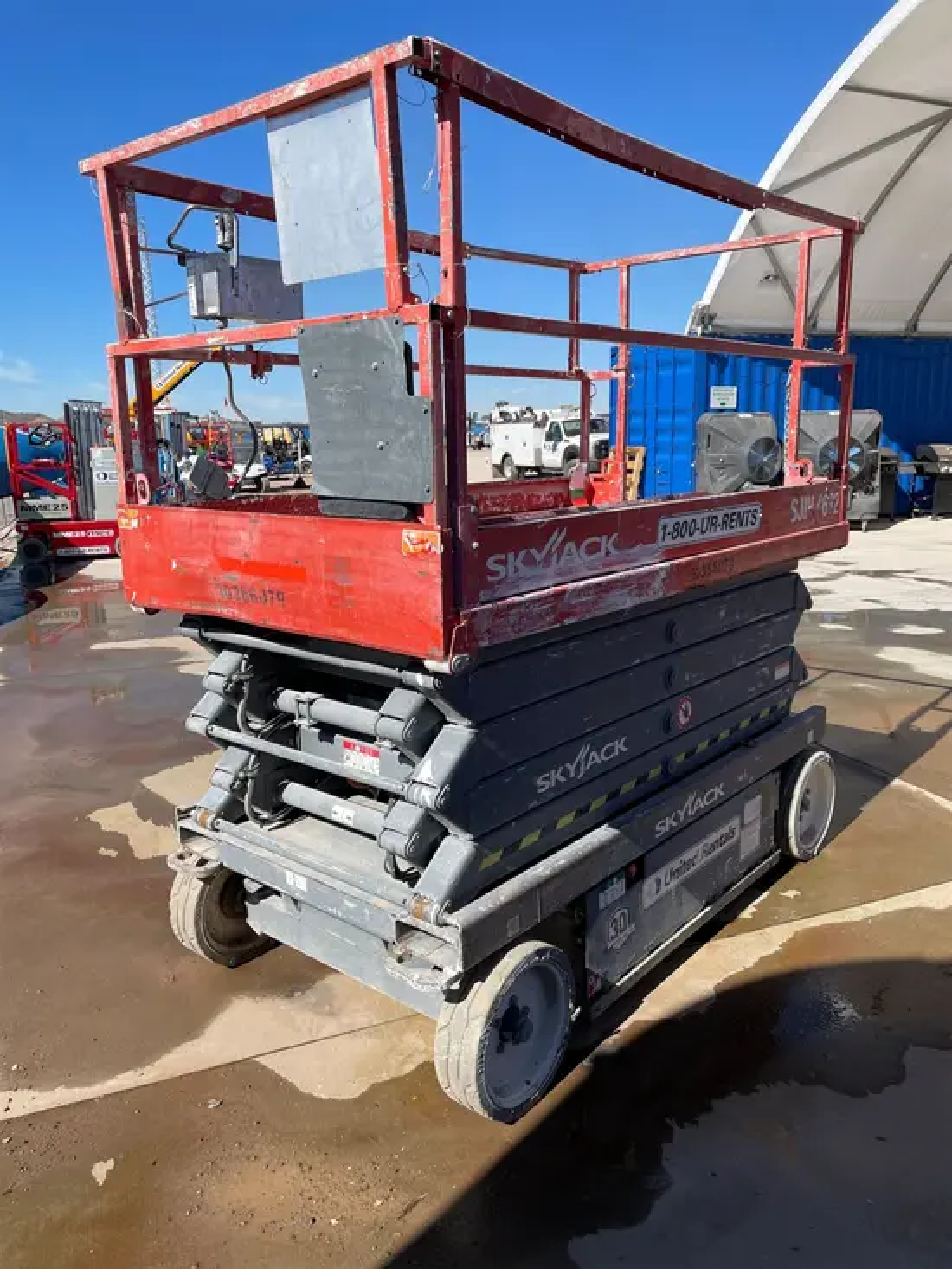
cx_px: 476
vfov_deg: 67.3
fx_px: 953
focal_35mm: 26
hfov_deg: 53.1
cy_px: 634
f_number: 1.6
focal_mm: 4.2
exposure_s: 1/3509
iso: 32
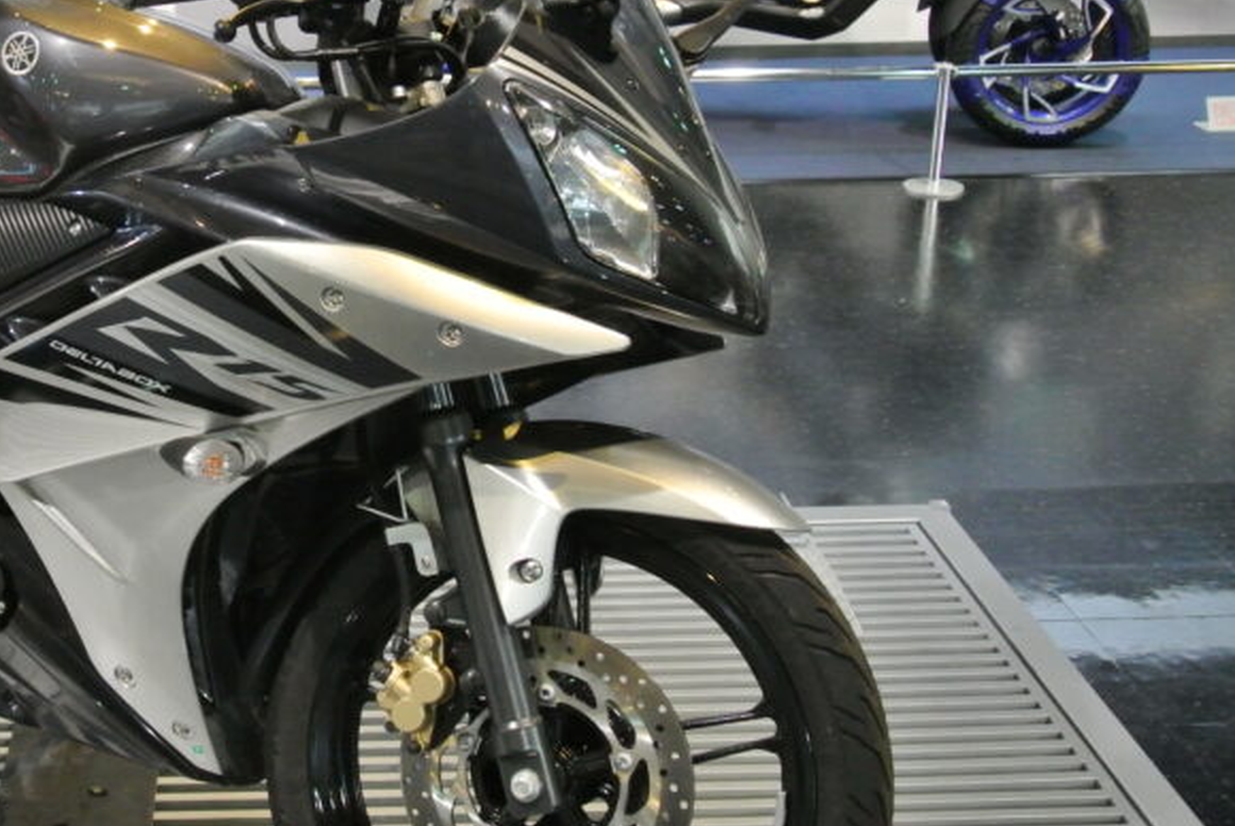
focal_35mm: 60
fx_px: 2060
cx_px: 162
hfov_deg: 32.0
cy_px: 414
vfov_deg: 22.7
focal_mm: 12.7
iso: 1600
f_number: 5
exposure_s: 1/30
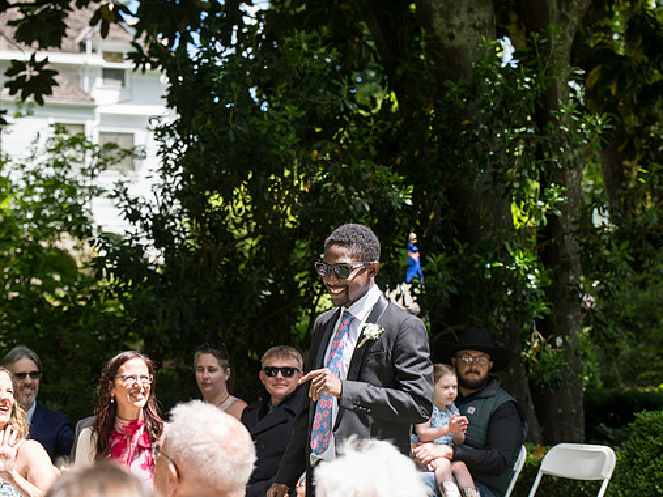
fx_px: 1474
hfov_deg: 25.3
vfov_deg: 19.1
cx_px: 320
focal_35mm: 77
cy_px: 249
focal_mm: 70
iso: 160
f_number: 4
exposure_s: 1/400
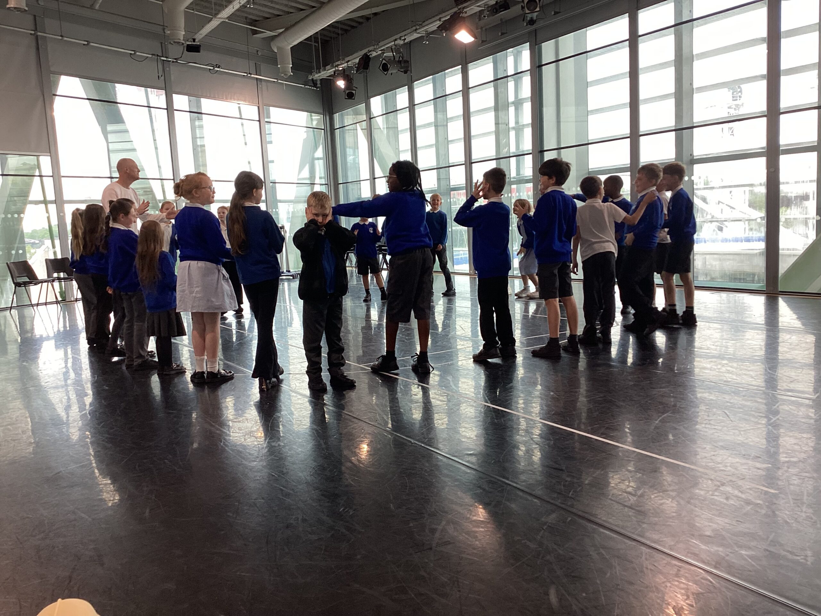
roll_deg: +3.3
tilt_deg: -7.4
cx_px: 410
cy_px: 308
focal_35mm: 31
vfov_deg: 45.4
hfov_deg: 58.4
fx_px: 735
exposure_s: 1/100
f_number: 2.4
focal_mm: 3.3
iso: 64
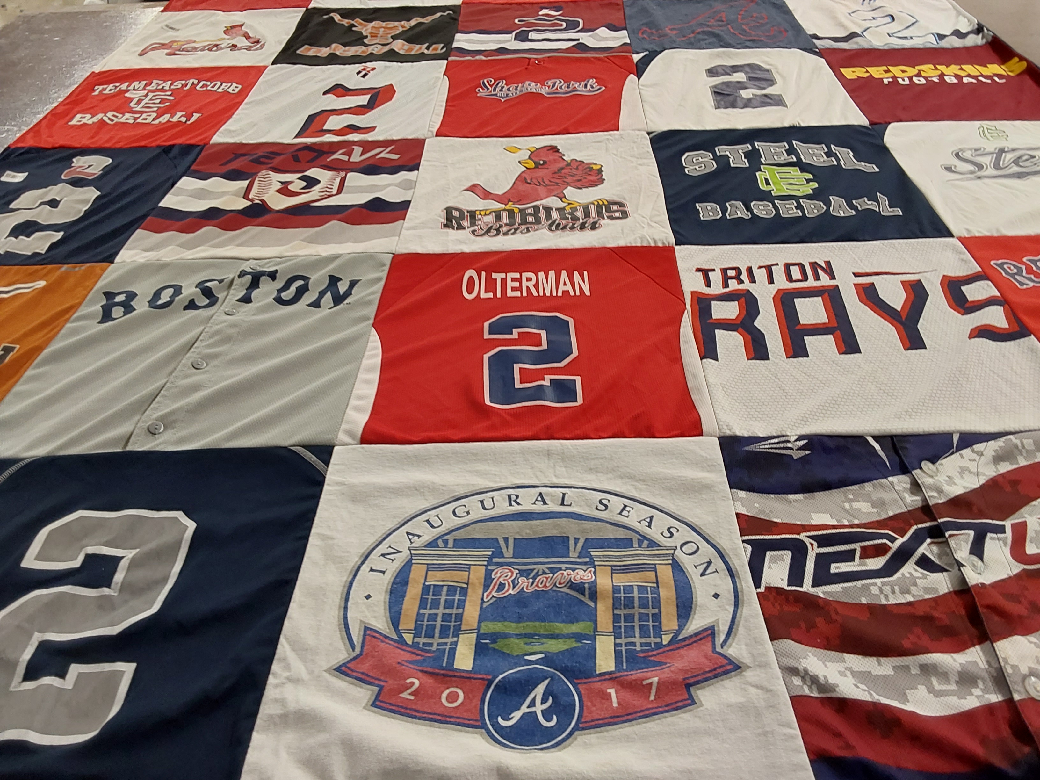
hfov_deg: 63.4
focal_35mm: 28
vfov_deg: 49.7
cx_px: 520
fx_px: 841
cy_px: 390
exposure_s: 1/60
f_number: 1.9
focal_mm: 2.91
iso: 100
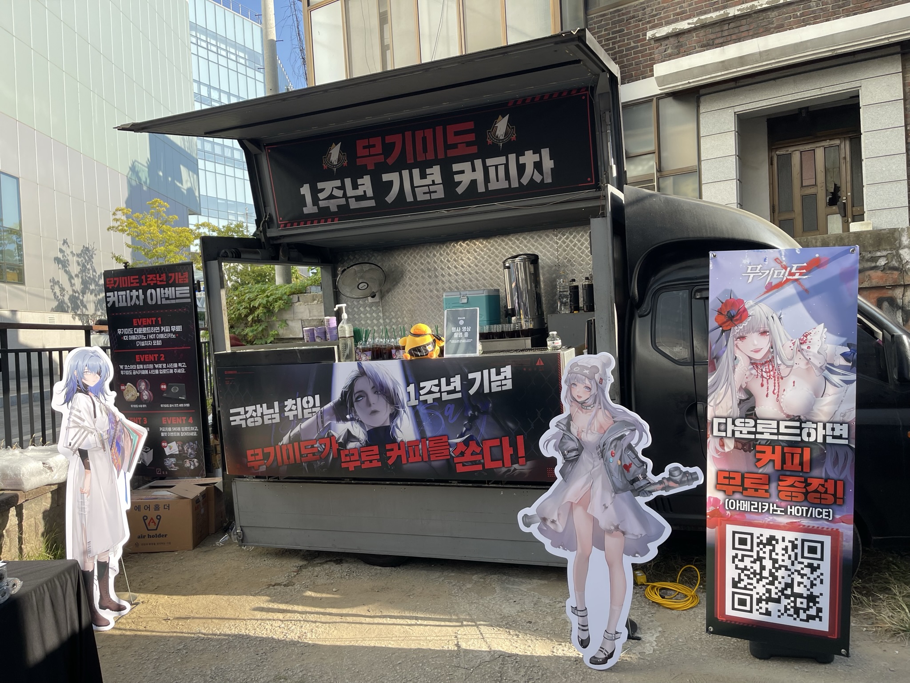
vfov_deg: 53.1
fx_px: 683
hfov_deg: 67.3
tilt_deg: -1.5
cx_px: 455
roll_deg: +3.9
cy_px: 342
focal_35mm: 26
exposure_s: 1/684
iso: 32
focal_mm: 5.1
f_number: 1.6
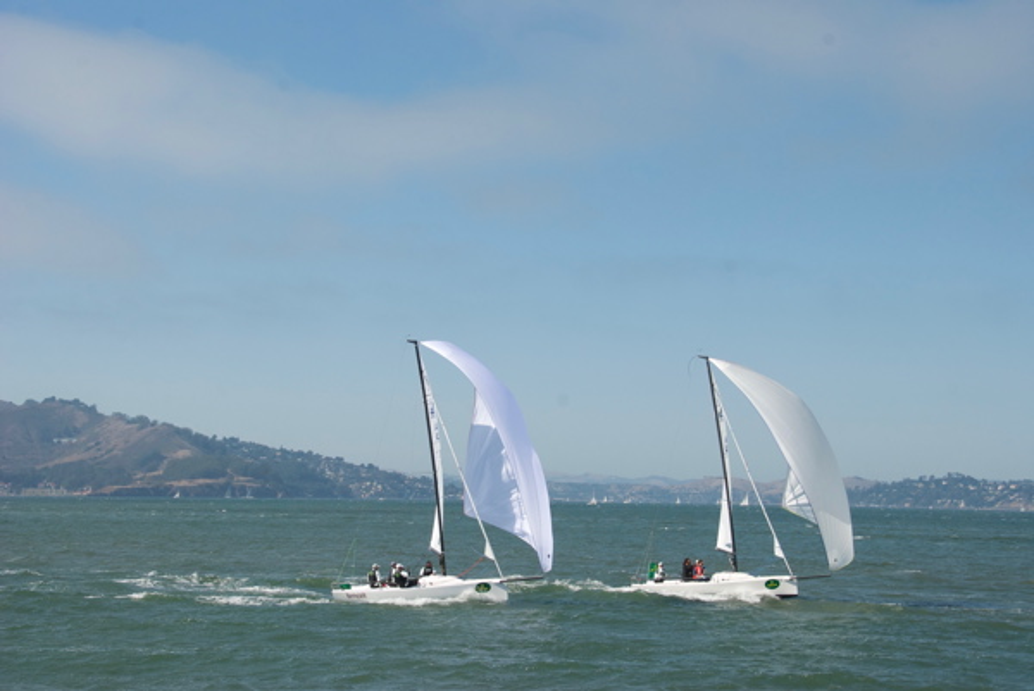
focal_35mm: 63
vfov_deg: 21.6
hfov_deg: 31.9
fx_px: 1811
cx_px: 517
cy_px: 346
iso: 320
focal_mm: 42
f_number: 11
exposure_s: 1/500
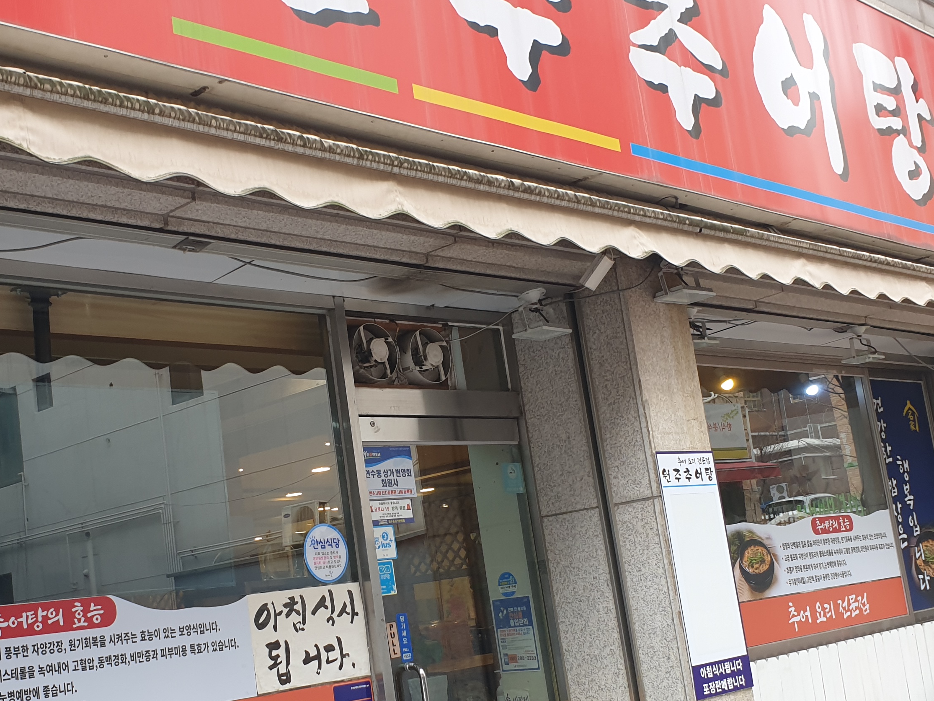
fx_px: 1268
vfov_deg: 30.8
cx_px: 324
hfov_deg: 40.0
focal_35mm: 47
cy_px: 429
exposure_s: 1/120
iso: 64
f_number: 2.4
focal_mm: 4.3
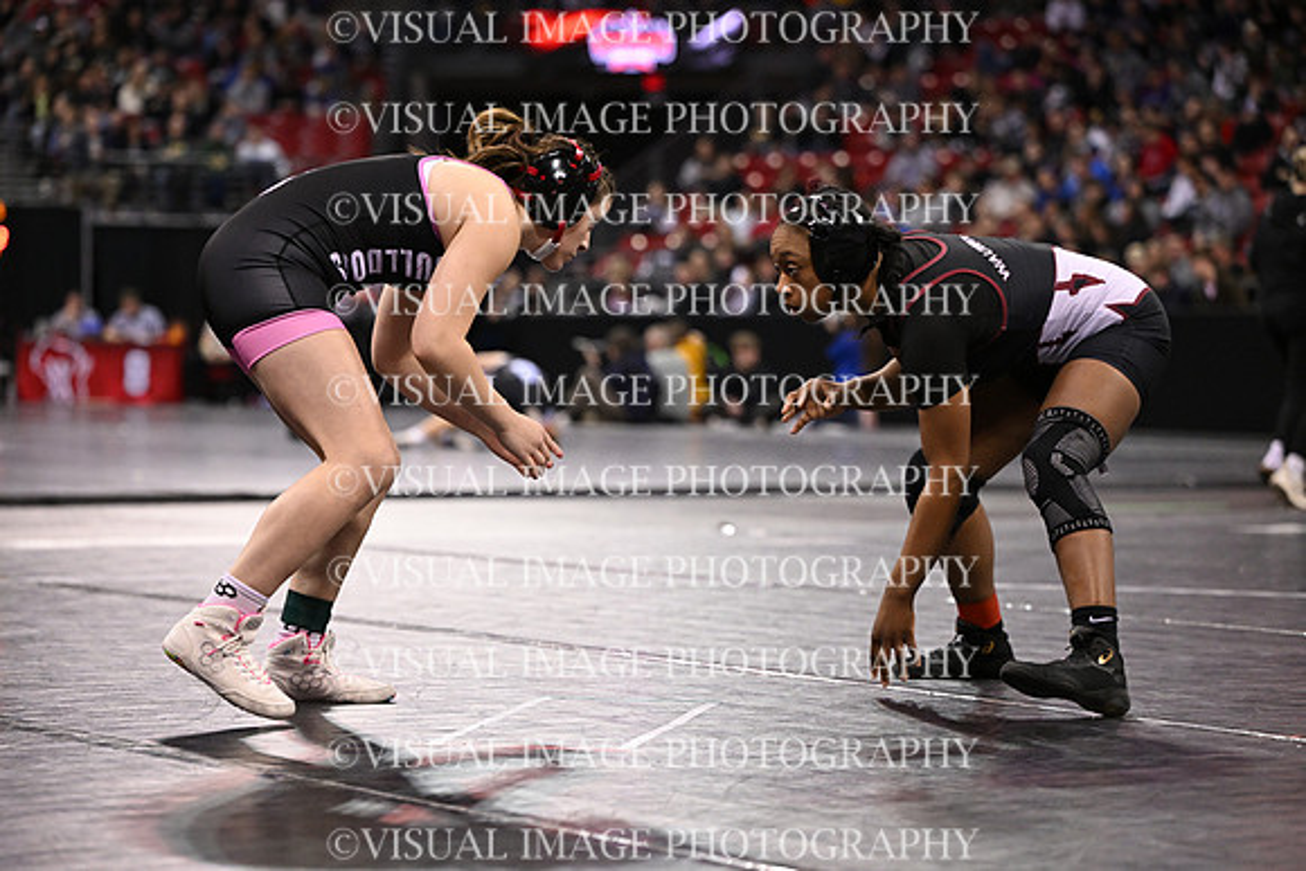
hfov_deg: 18.6
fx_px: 3991
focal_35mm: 110
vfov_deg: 12.5
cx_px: 653
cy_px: 436
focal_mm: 110
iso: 4000
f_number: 3.2
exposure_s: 1/1000
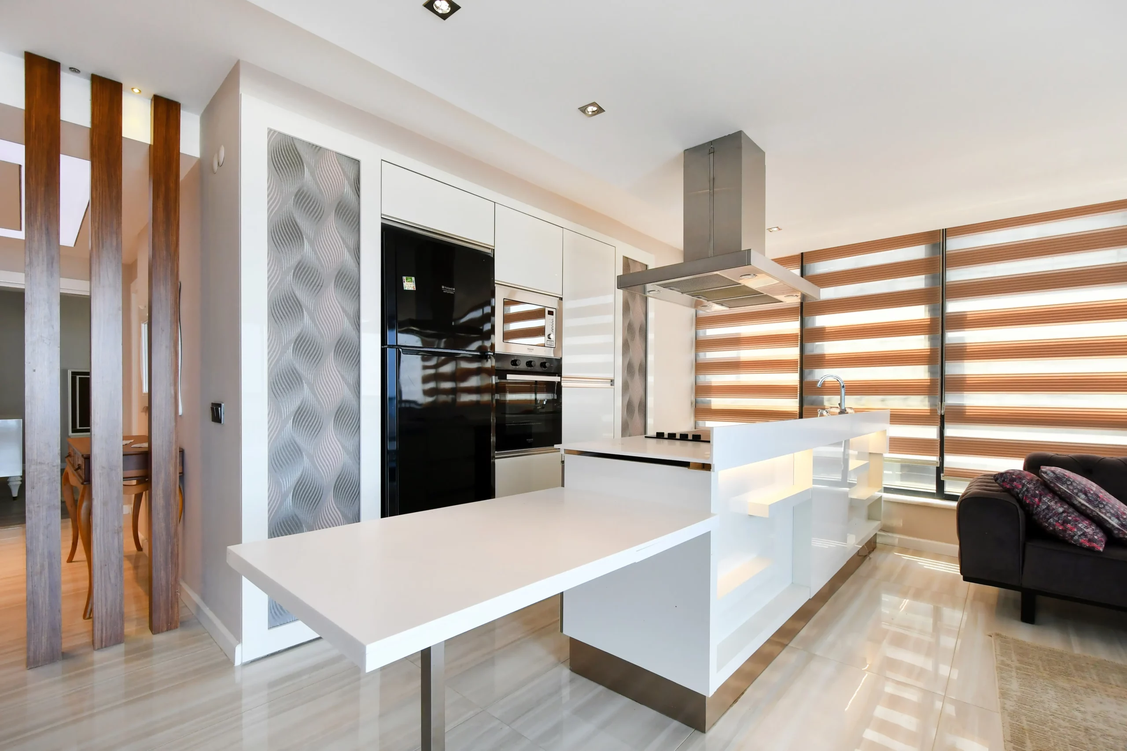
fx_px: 470
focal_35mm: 15
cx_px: 564
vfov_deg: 77.3
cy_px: 376
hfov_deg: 100.4
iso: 500
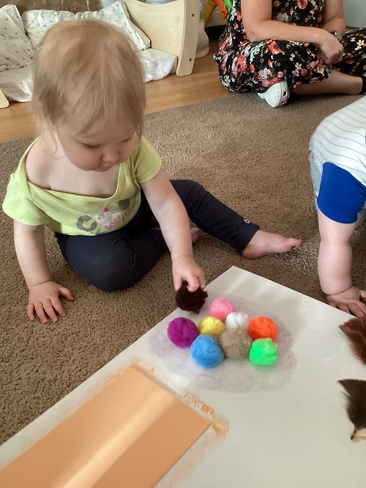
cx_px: 183
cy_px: 244
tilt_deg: -32.1
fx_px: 437
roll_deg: +2.8
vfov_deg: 58.3
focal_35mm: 31
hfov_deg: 45.5
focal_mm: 3.3
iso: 200
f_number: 2.4
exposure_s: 1/60
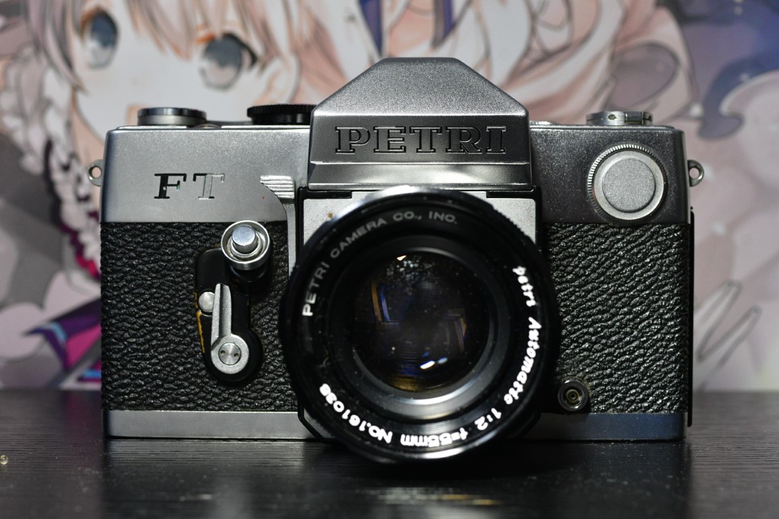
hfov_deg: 37.9
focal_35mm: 52
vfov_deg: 25.8
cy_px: 260
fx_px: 1136
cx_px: 390
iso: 1600
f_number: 5.6
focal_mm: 35
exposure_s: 1/40
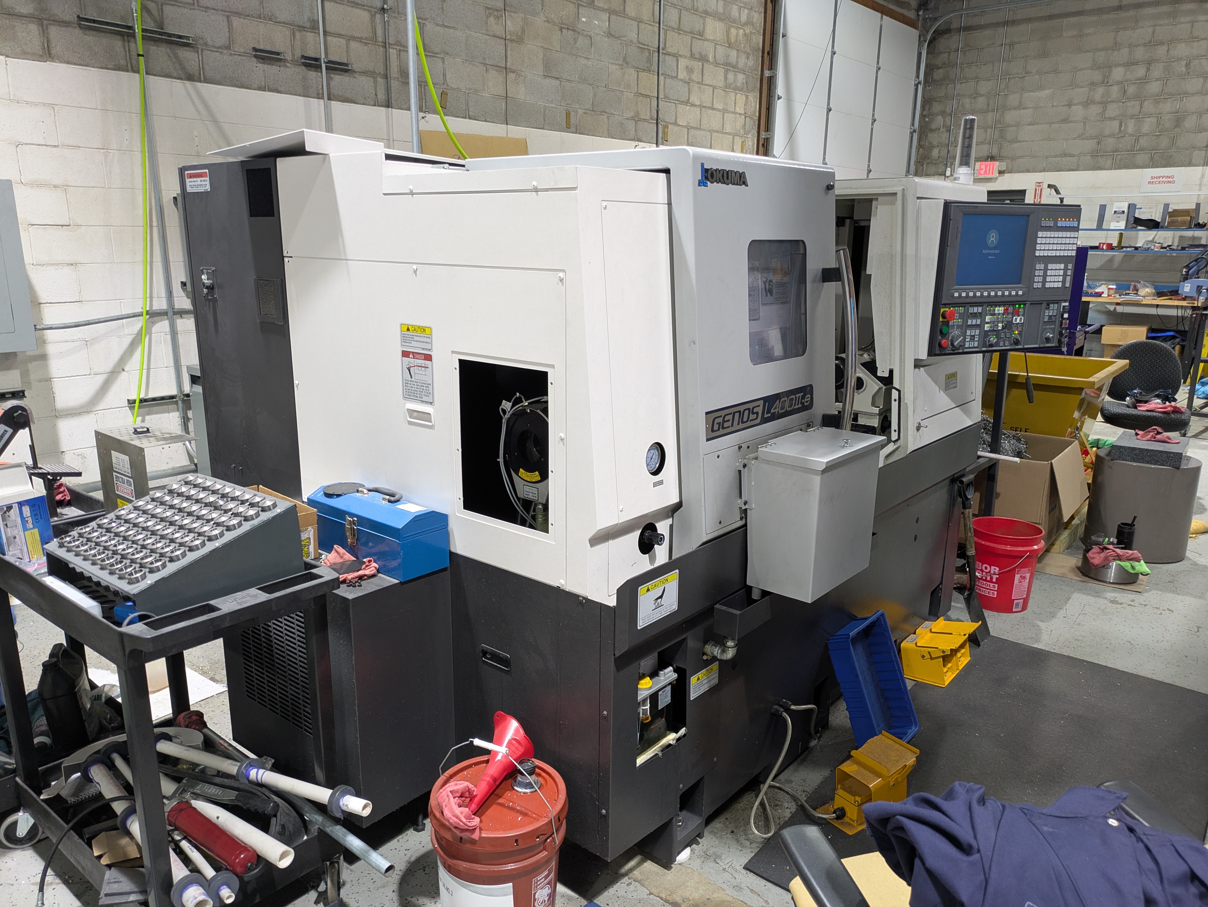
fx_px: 873
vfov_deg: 54.9
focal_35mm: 25
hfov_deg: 69.4
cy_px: 454
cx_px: 604
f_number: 1.89
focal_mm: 5.43
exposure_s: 1/40
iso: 235
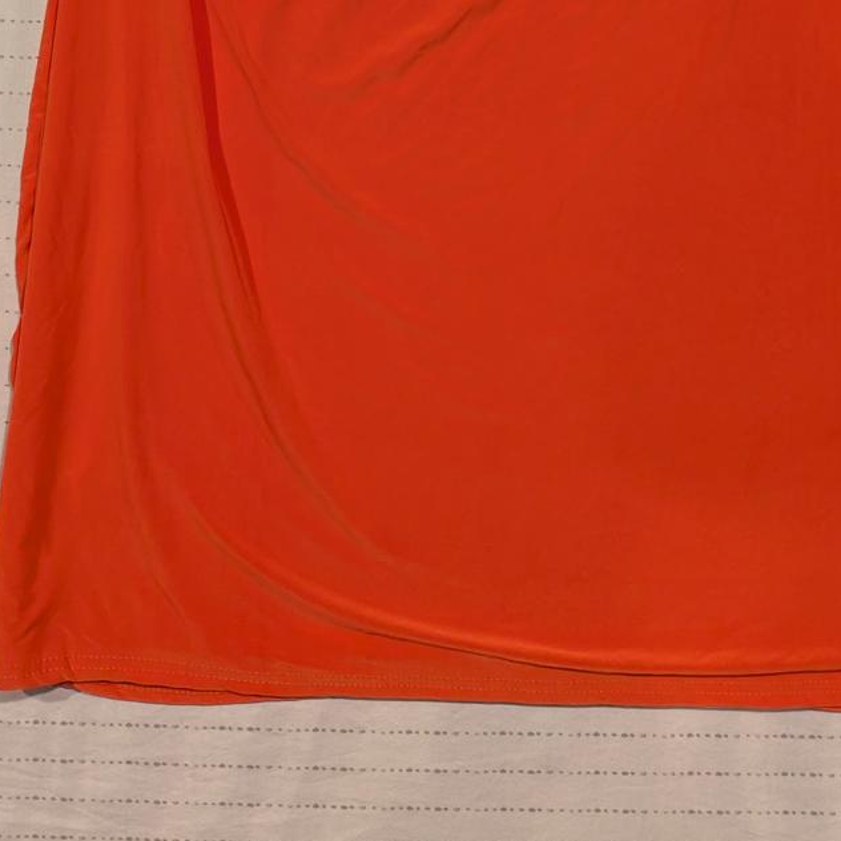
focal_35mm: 56
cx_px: 430
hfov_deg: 30.6
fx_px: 1539
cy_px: -150
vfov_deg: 27.2
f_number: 1.89
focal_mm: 5.43
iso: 164
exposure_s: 1/60
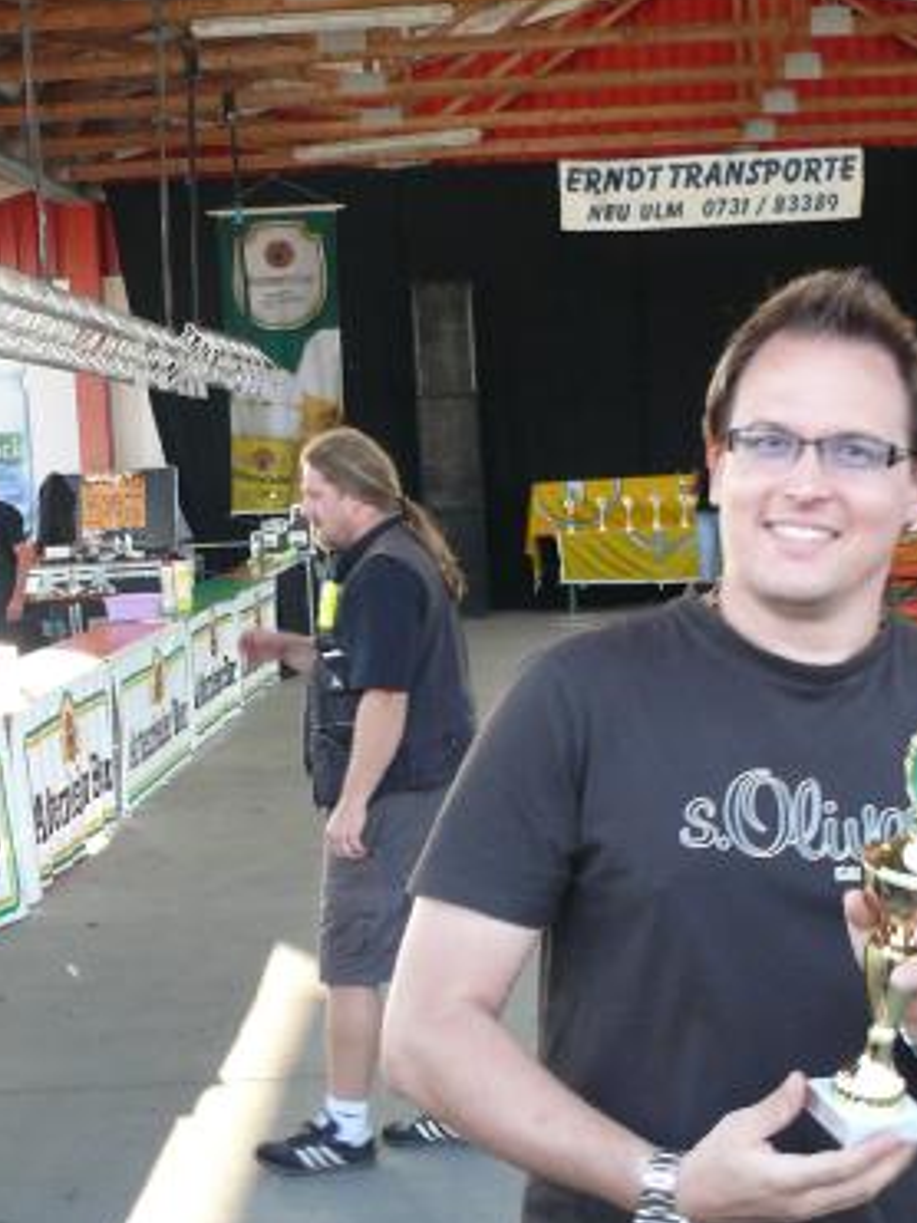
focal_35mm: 66
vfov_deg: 29.3
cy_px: 732
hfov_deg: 22.1
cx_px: 622
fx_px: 2333
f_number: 2.8
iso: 160
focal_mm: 7.4
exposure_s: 1/125
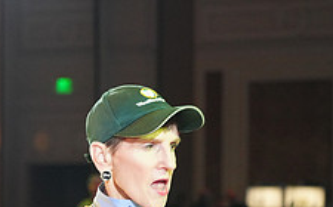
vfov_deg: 7.2
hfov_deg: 11.7
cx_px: 124
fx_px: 1622
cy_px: 251
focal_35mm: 179
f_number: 4
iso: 2500
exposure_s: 1/250
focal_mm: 68
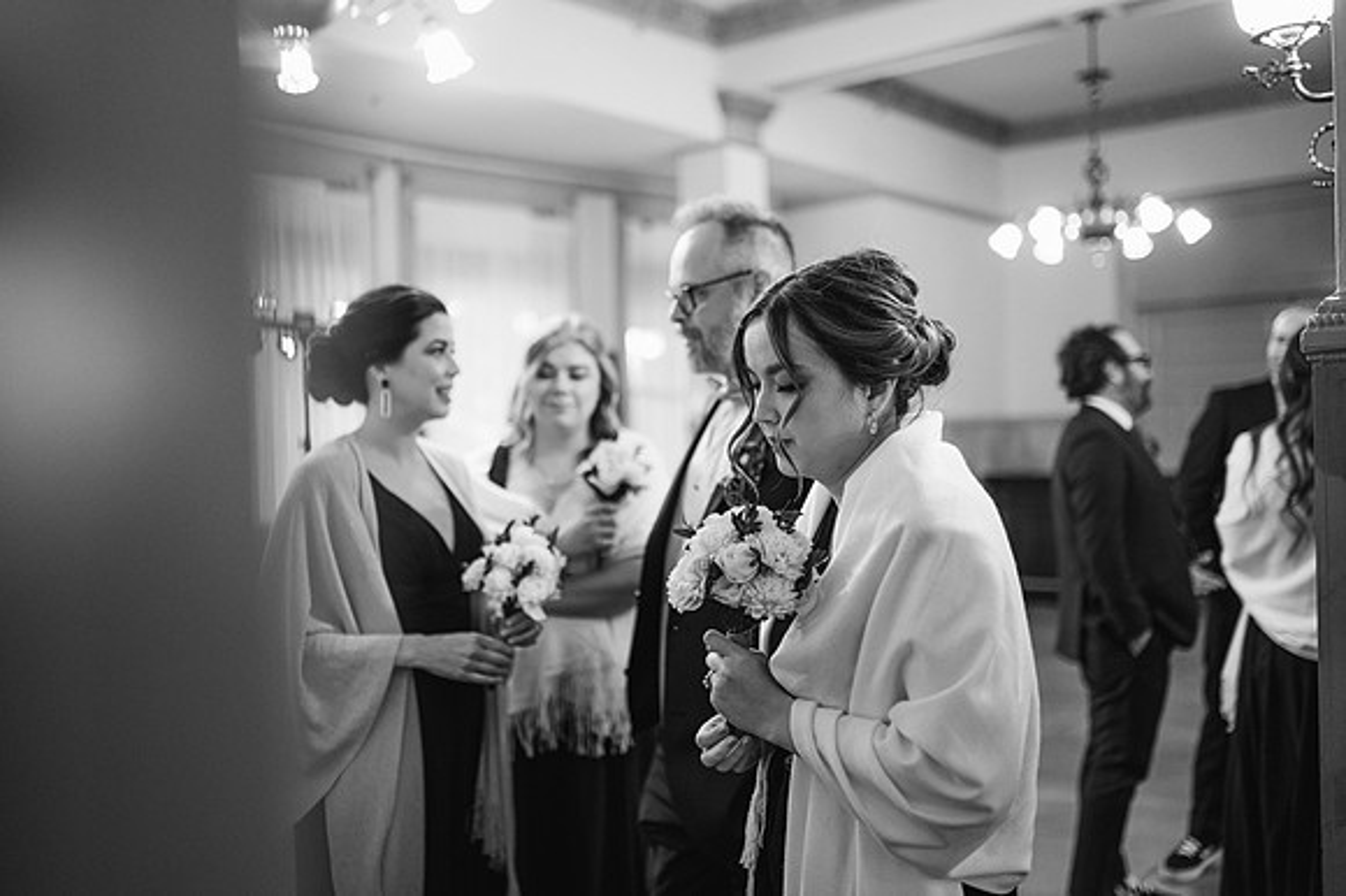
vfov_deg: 37.8
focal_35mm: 35
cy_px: 448
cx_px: 673
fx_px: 1308
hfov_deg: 54.5
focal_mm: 35
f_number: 1.8
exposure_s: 1/200
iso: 1000
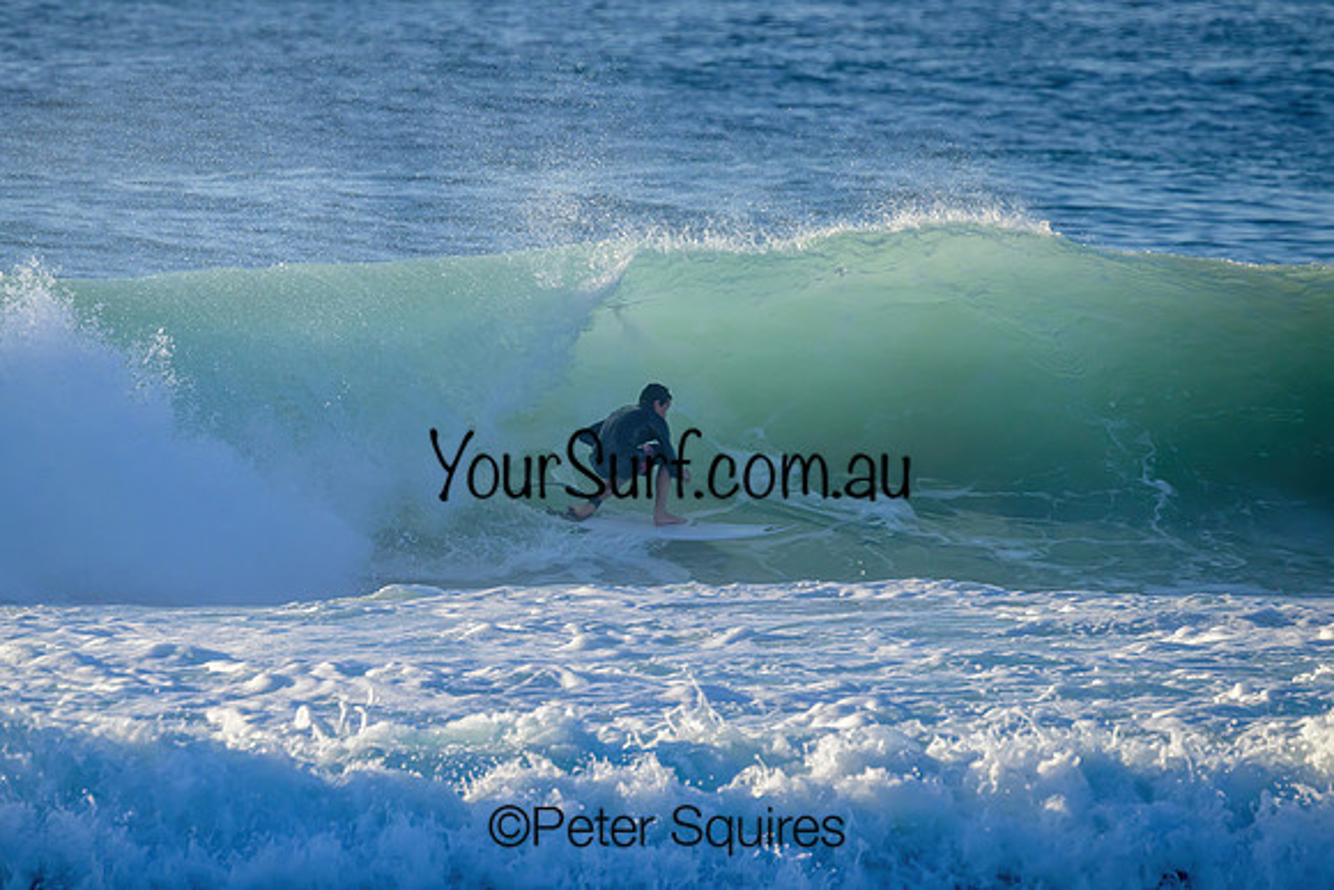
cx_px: 570
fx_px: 24163
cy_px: 430
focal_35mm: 652
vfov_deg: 2.1
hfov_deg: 3.2
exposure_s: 1/1600
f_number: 11
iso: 800
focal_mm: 560
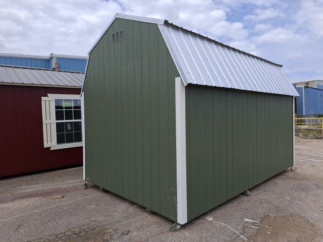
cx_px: 162
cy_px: 121
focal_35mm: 23
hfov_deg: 73.9
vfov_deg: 58.9
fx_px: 215
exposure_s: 1/1908
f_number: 1.8
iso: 50
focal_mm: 5.54
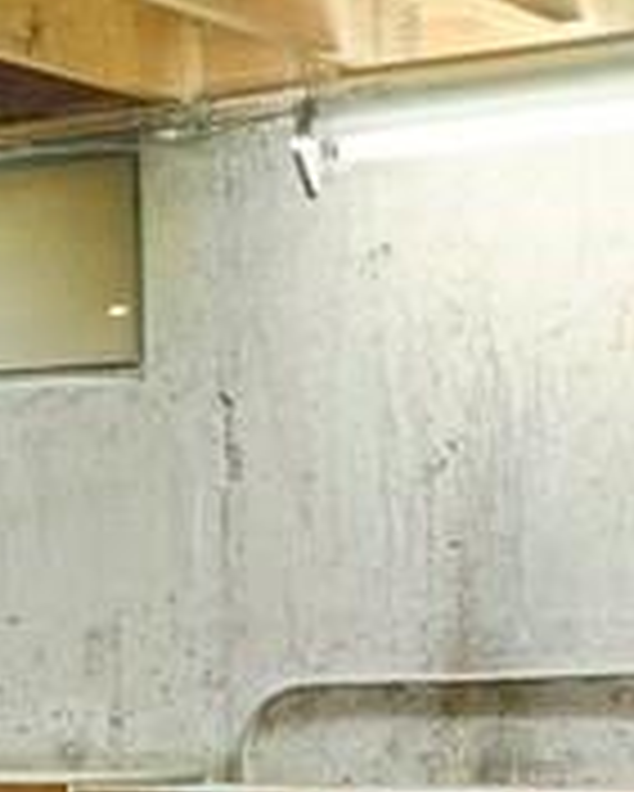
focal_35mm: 145
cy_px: 662
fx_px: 3398
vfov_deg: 13.2
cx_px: -1302
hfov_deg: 8.7
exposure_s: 13
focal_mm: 17
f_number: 8
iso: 250
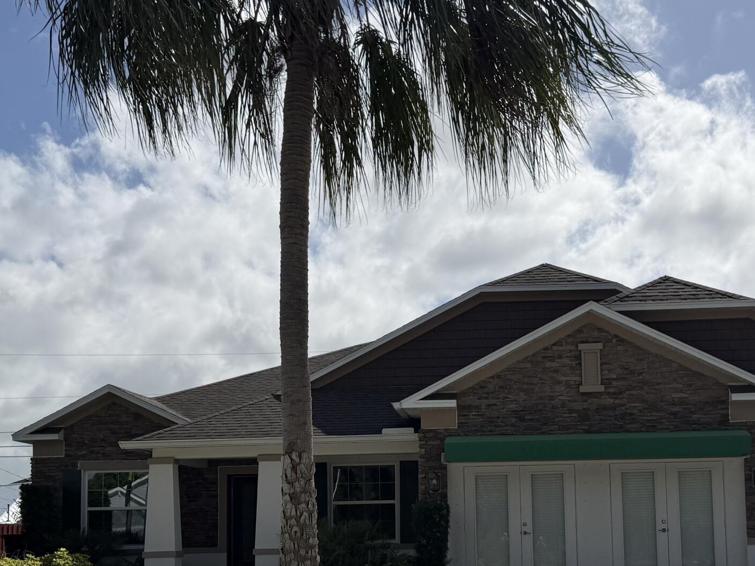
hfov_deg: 37.3
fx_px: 1112
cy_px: 441
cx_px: 474
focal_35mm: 51
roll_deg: +0.9
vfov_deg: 28.0
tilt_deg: +4.3
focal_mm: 6.76
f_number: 1.78
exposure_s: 1/17544
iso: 80
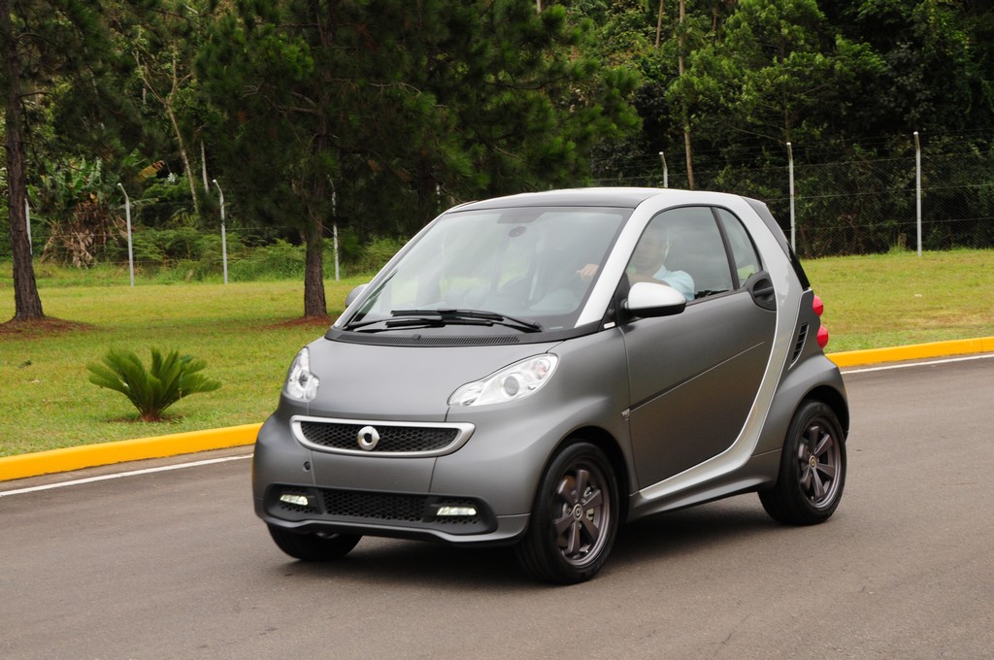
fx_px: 2068
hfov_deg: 27.0
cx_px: 497
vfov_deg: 18.1
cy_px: 330
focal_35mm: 75
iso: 500
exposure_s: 1/250
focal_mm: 50
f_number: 11
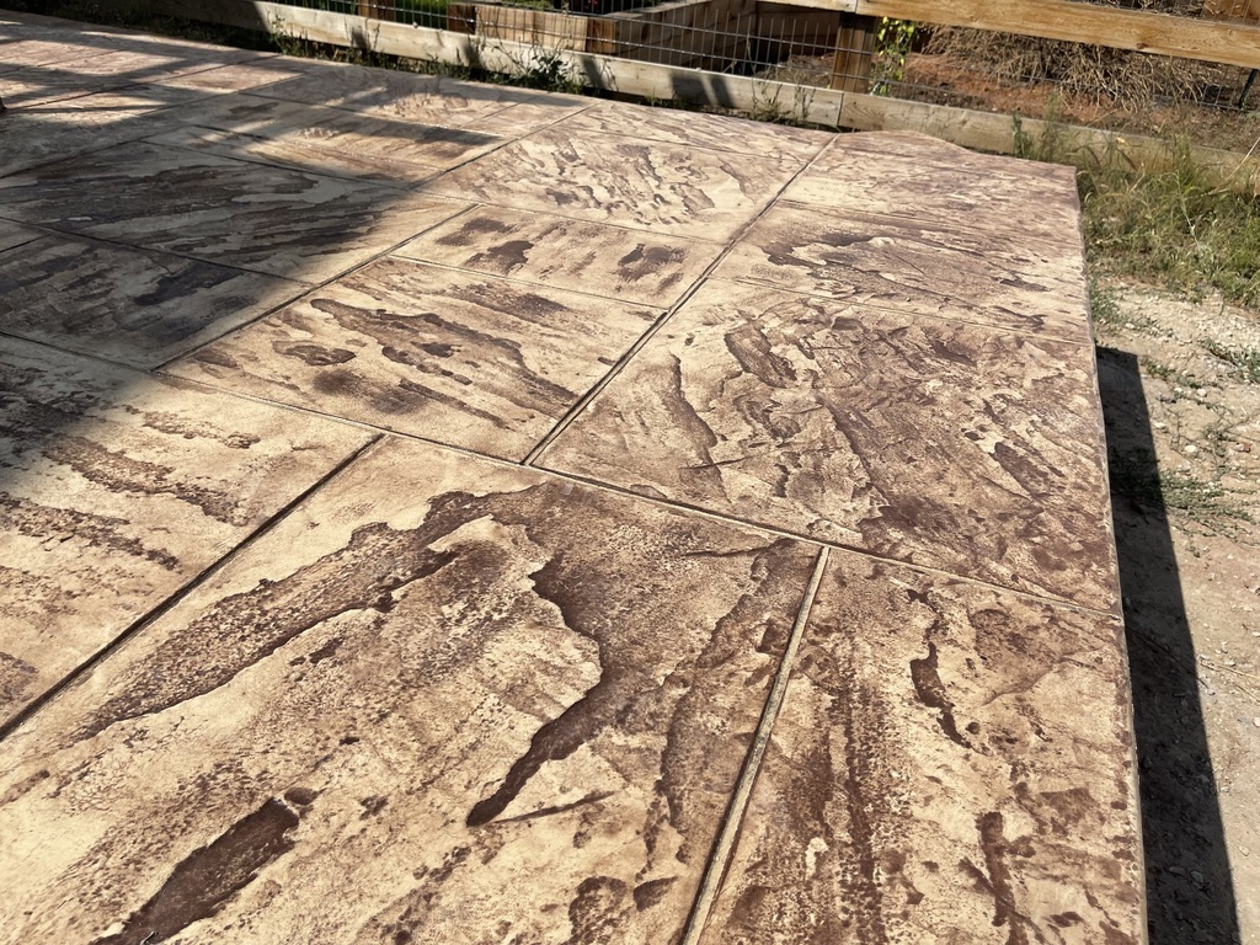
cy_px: 472
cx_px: 630
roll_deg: -3.2
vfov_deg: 53.1
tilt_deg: -32.5
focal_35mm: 26
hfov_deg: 67.3
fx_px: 946
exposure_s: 1/5917
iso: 32
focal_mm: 5.1
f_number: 1.6
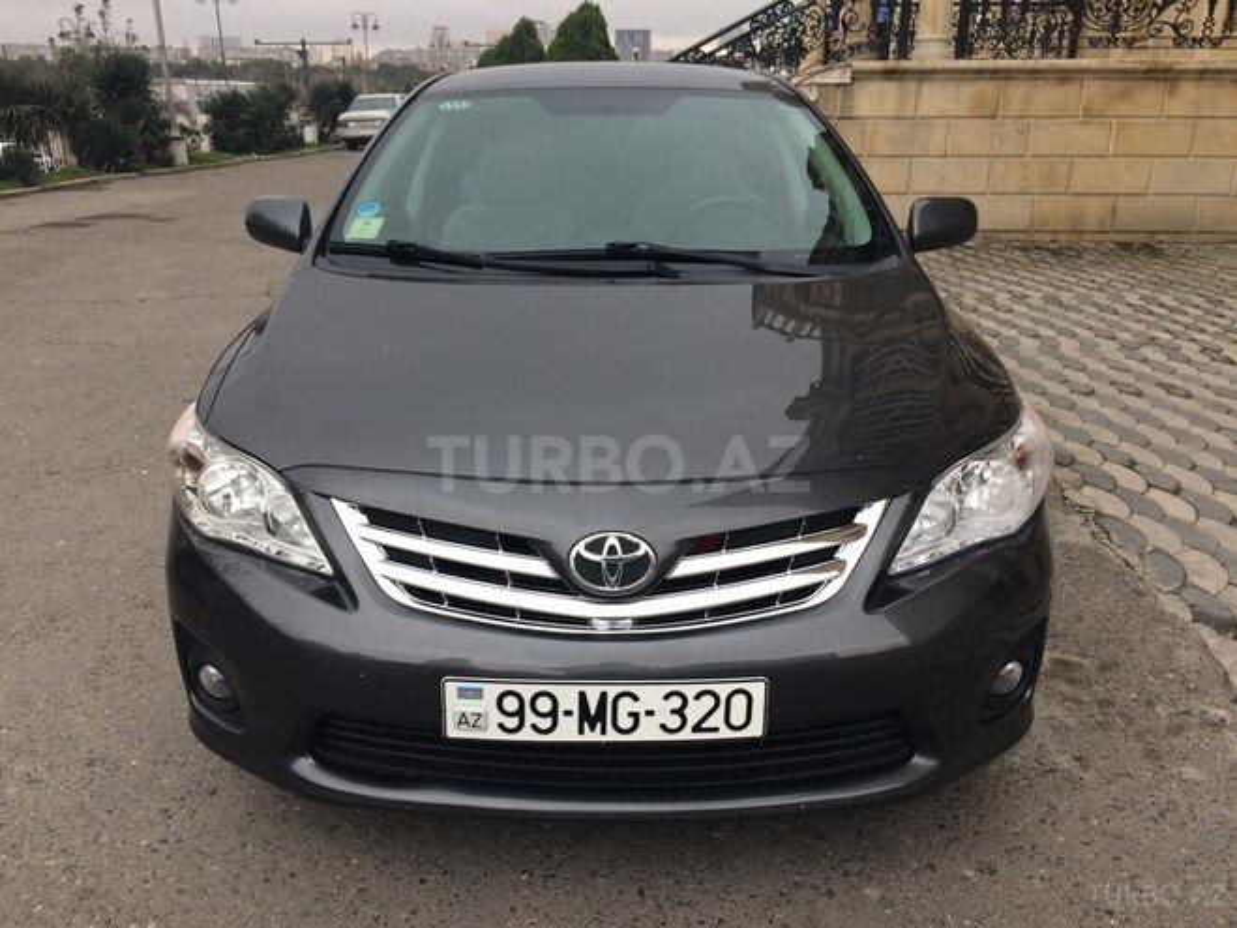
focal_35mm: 29
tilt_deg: -19.8
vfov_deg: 48.2
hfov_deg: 61.7
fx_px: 1036
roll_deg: -1.5
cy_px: 464
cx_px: 618
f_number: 2.2
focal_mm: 4.15
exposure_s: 1/119
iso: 32
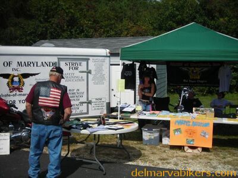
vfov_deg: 37.7
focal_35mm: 38
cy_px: 89
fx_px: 261
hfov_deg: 49.0
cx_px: 119
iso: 50
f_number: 6.4
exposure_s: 1/275
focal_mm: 6.3
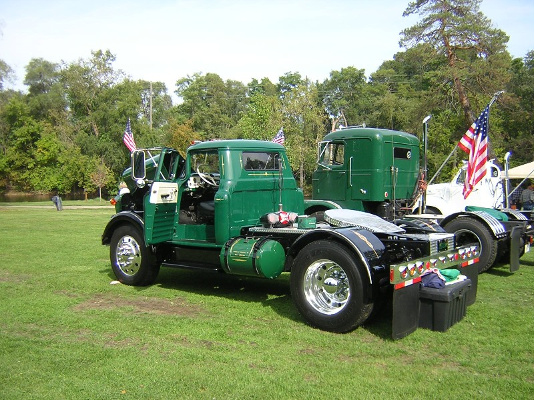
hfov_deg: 51.4
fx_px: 555
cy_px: 200
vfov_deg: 39.7
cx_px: 267
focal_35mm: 36
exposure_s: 1/482
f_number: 2.6
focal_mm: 4.7
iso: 100
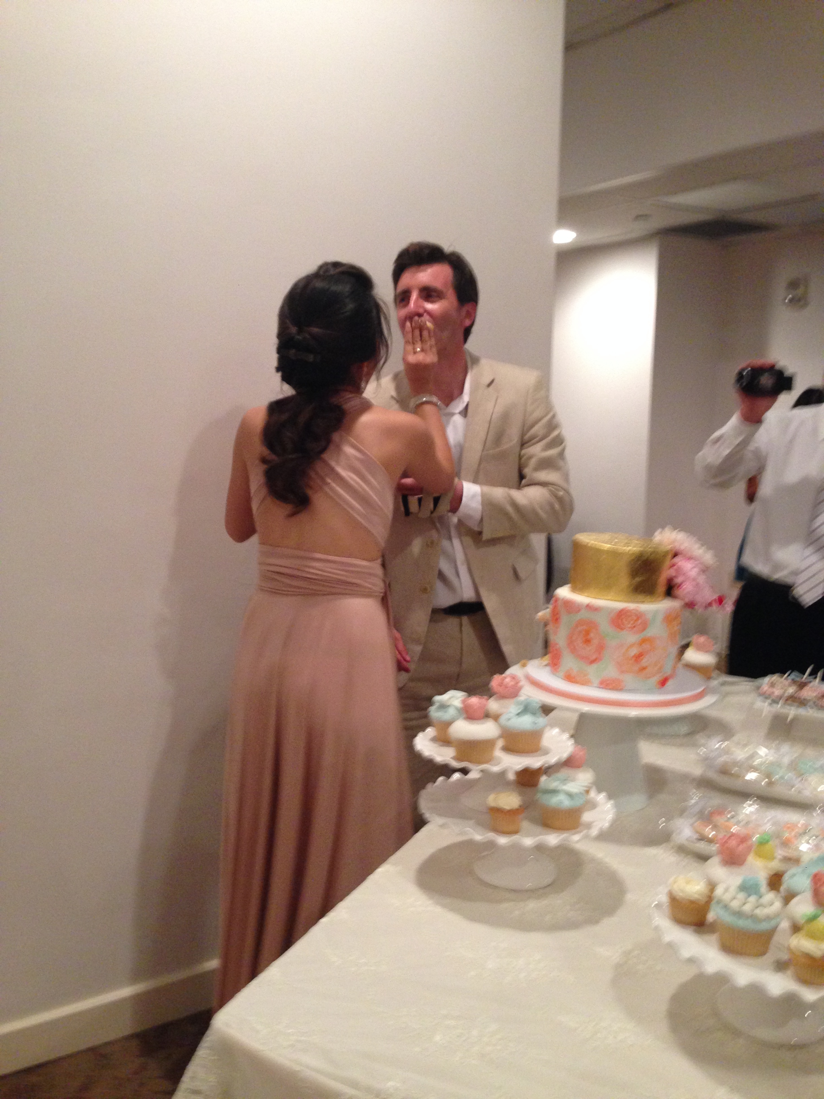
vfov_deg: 55.4
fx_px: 1047
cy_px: 550
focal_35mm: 33
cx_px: 412
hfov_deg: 42.9
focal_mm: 4.12
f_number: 2.4
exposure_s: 1/20
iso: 250
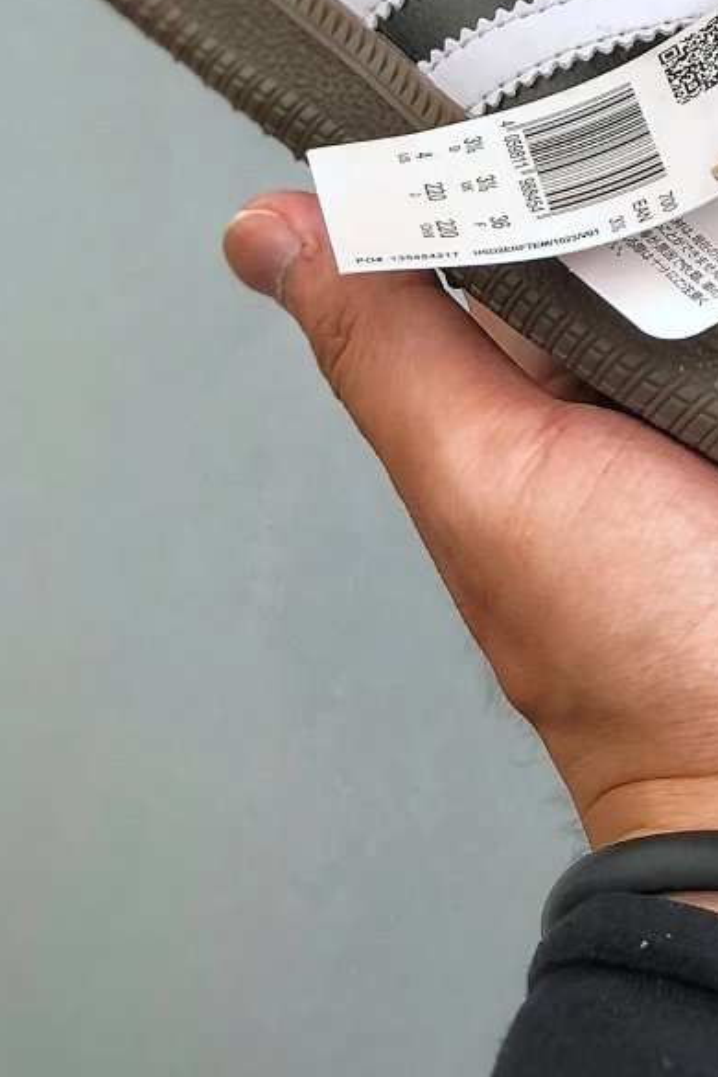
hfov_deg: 9.4
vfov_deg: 13.8
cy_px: -13
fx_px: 4367
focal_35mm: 146
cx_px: 663
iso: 25
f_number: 2.8
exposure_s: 1/50
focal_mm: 6.6
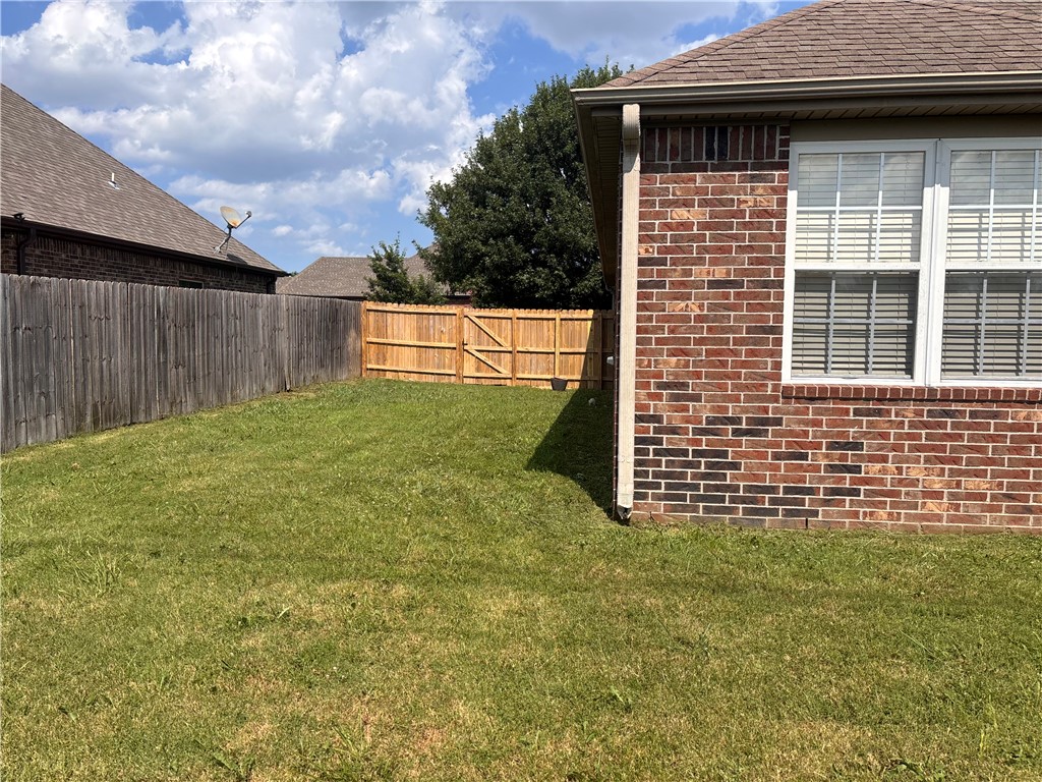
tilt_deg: -5.7
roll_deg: -0.5
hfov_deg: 67.3
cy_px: 391
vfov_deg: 53.1
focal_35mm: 26
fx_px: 783
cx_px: 521
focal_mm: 5.96
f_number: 1.6
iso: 50
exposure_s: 1/3534
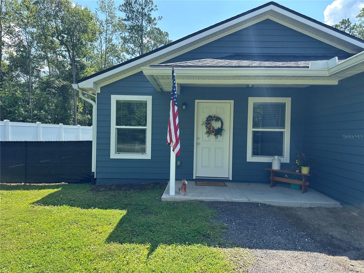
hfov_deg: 71.6
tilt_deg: +0.0
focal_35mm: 24
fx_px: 252
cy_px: 136
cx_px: 182
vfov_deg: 56.8
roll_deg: -1.4
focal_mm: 6.86
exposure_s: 1/1227
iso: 80
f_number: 1.78
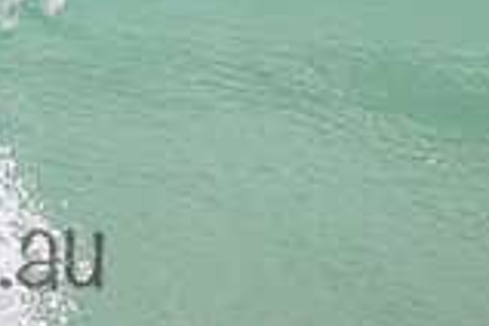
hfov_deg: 0.7
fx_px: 42159
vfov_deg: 0.4
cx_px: -273
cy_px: 182
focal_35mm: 3104
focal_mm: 800
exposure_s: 1/1250
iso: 1800
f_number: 11
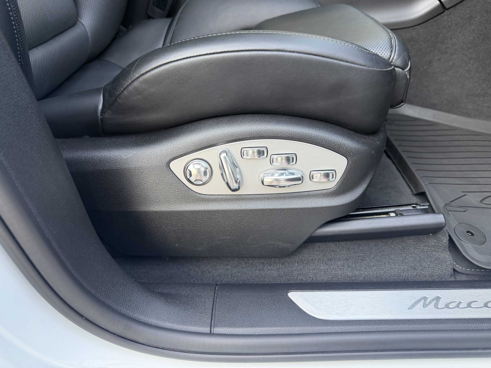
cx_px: 246
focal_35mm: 24
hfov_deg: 71.6
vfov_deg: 56.8
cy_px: 184
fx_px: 340
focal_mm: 6.76
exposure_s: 1/172
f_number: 1.78
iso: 200
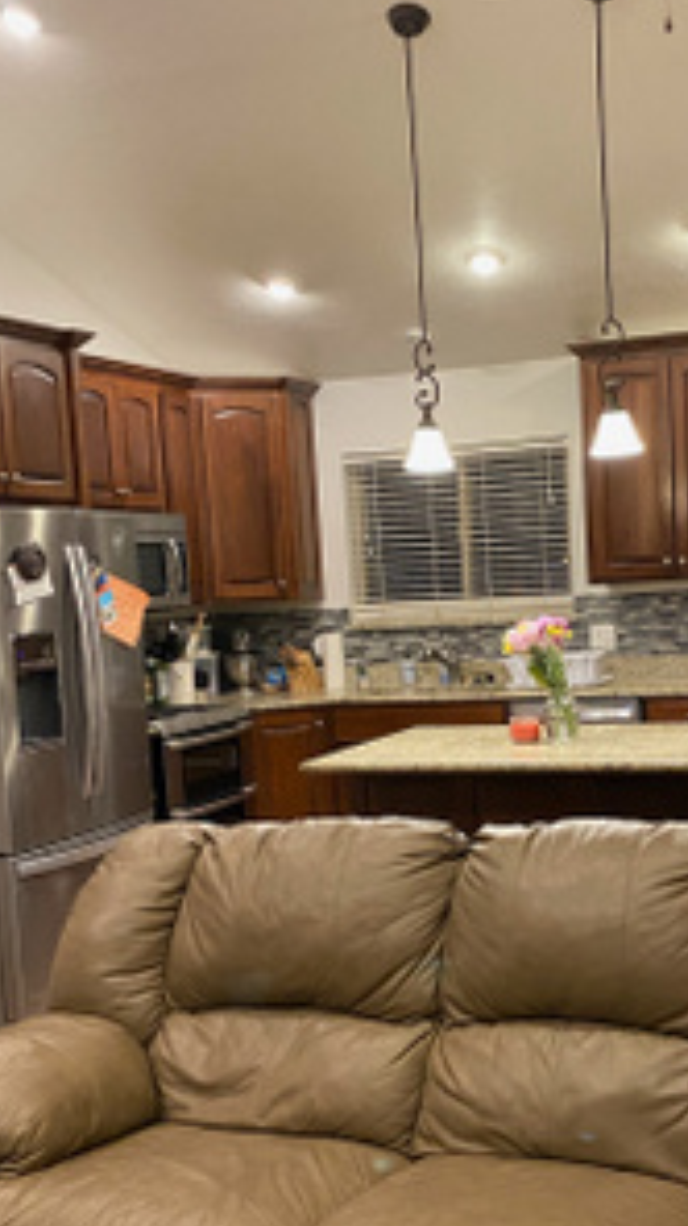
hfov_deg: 25.8
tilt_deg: -5.0
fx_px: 1495
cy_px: 696
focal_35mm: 46
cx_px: 456
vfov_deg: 44.5
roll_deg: +3.4
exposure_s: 1/60
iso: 400
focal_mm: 4.25
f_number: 1.8
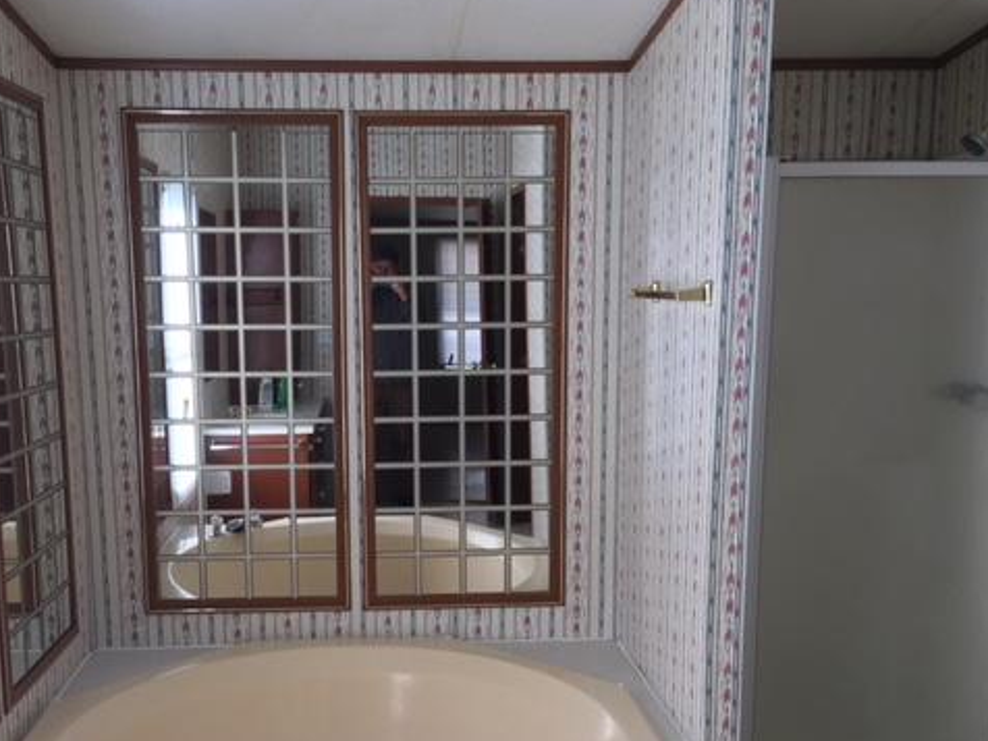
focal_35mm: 39
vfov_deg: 36.6
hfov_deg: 47.8
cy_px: 467
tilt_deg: -11.2
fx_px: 1113
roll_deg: +1.7
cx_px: 432
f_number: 2.2
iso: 32
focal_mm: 4.15
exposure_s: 1/60
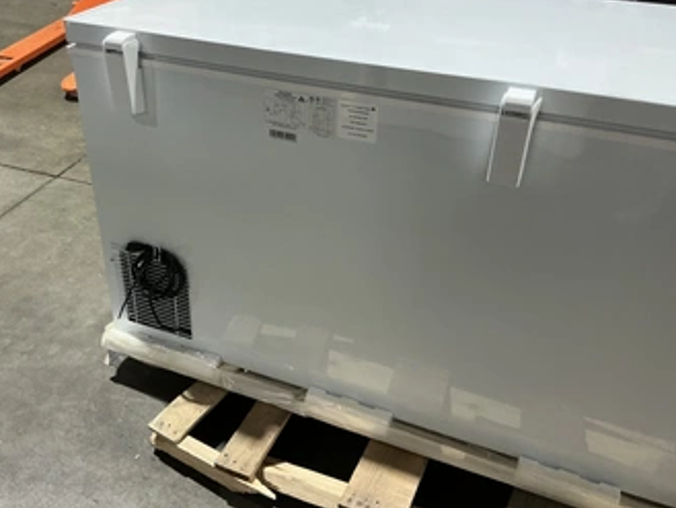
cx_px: 292
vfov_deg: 41.6
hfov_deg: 53.8
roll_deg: -2.6
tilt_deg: -29.7
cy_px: 202
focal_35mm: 34
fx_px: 664
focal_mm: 3
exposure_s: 1/60
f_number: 1.8
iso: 160
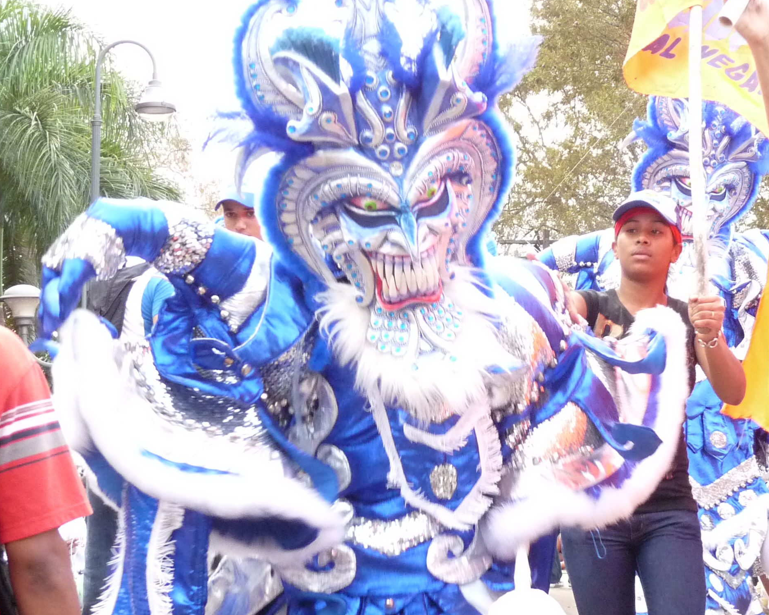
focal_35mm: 80
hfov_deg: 23.8
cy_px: 339
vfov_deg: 19.2
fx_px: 1821
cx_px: 475
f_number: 3
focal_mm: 7.4
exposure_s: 1/160
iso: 400
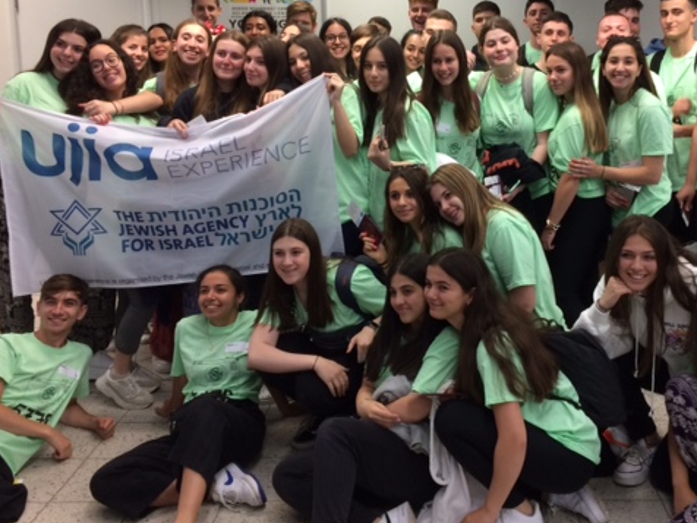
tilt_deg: -11.2
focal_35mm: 39
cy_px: 177
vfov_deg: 36.5
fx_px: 785
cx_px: 441
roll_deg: +1.6
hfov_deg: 47.4
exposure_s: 1/33
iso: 125
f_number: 2.2
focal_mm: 4.15
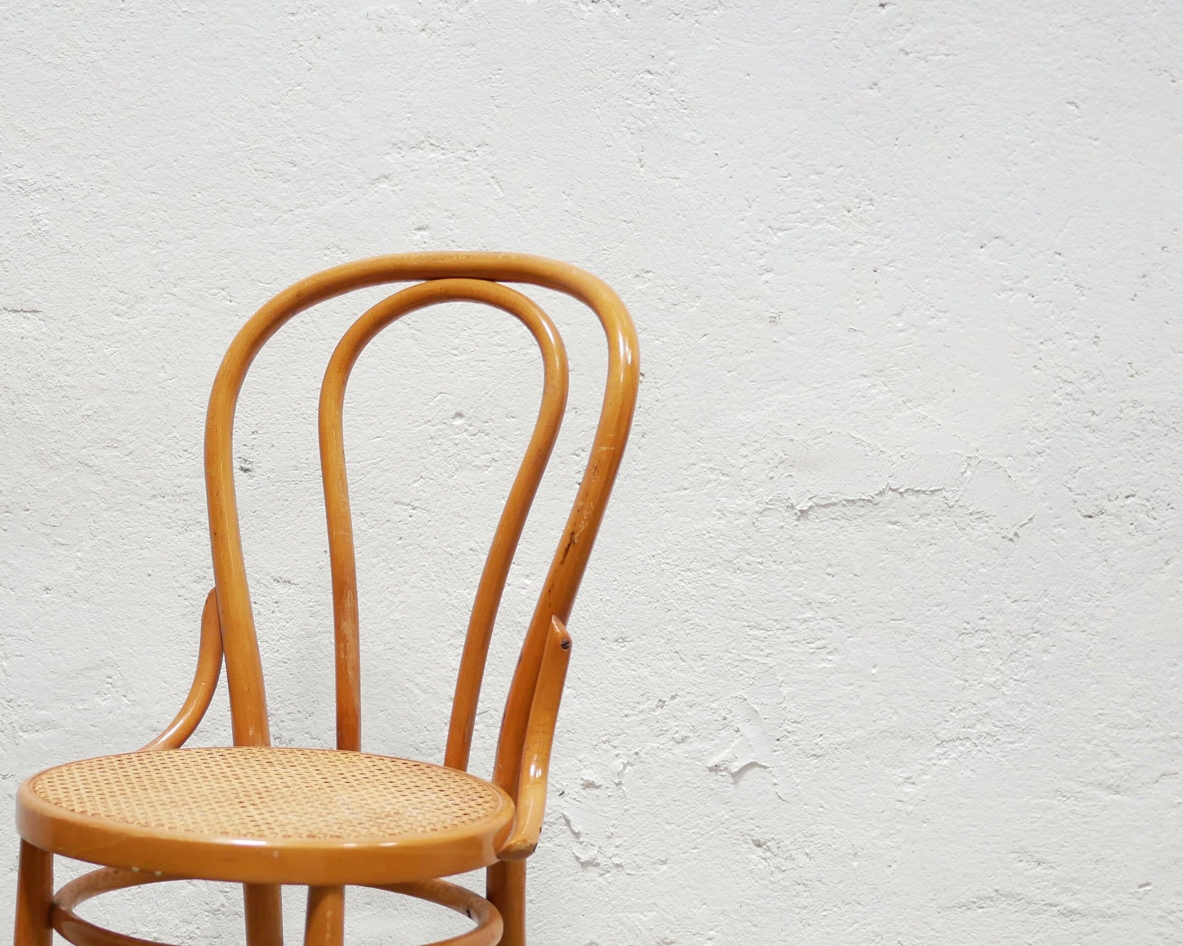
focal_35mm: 75
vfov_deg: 20.3
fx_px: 2626
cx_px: 270
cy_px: 728
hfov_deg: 25.0
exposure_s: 1/60
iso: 500
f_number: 1.7
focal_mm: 20
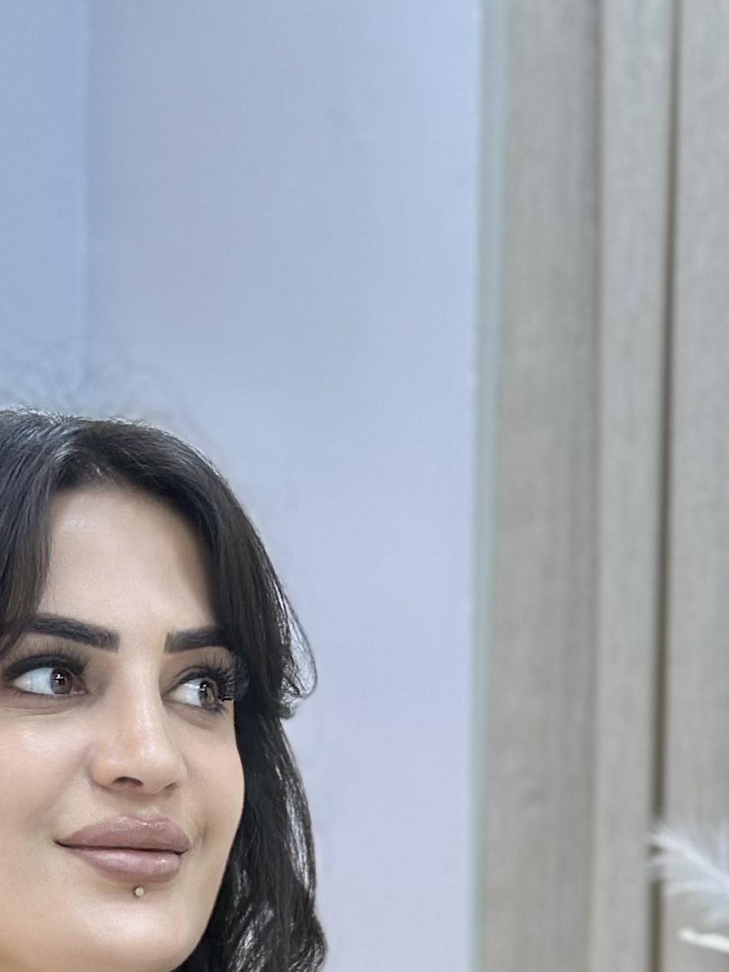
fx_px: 4156
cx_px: 139
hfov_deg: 10.0
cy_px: 1480
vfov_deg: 12.6
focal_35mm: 148
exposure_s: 1/141
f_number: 1.78
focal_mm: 6.86
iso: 64
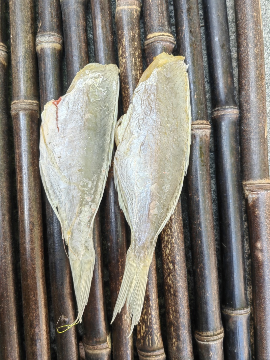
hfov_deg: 51.3
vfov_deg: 65.3
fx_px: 281
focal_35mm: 27
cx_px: 135
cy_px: 180
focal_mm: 5.54
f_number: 1.8
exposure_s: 1/598
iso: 160
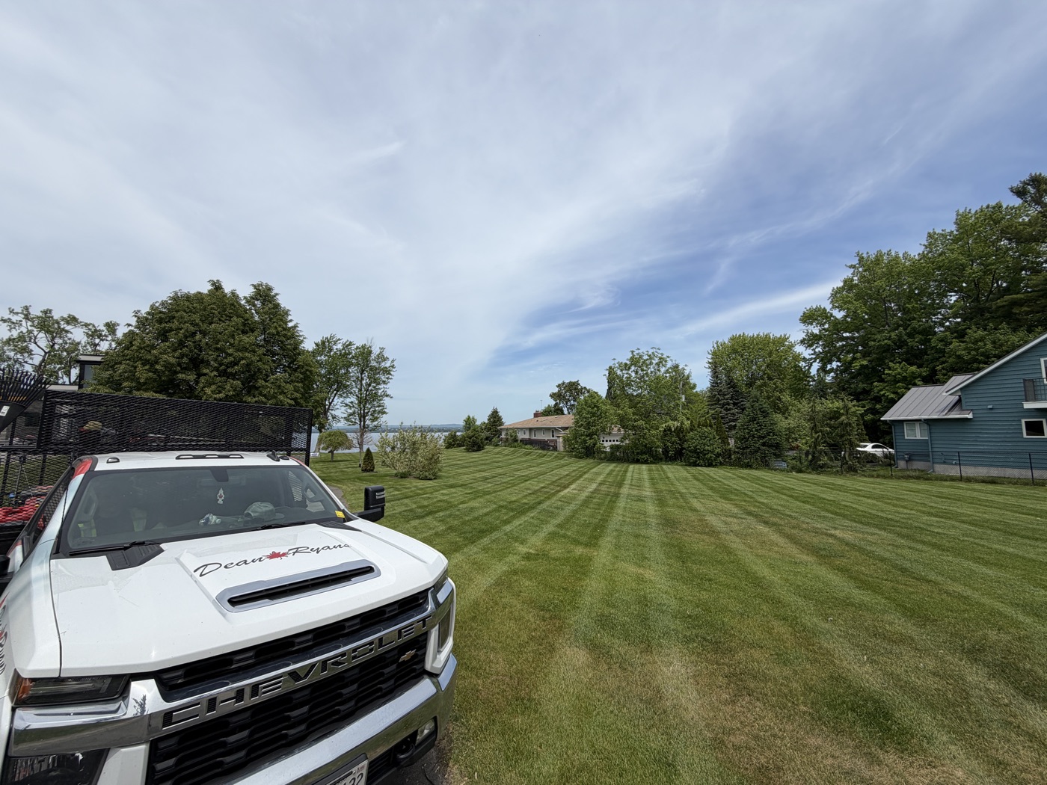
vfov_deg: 85.7
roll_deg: -0.8
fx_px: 423
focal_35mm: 14
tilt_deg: +6.2
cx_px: 524
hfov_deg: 102.1
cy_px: 392
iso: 20
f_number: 2.2
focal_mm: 2.22
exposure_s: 1/1235
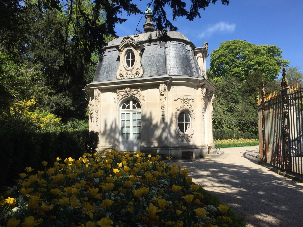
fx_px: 254
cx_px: 152
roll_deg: +0.7
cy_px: 114
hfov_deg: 61.7
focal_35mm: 29
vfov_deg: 48.2
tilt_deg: +4.5
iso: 32
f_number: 2.2
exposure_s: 1/2198
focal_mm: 4.15
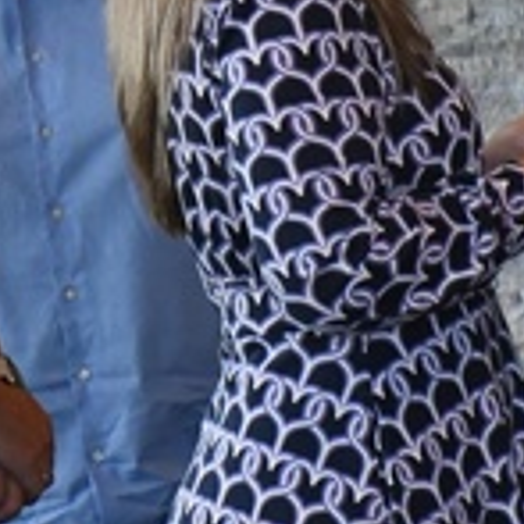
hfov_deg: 2.5
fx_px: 11937
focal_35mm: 697
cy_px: 471
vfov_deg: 2.5
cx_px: -78
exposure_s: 1/100
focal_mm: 105
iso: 4000
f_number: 20
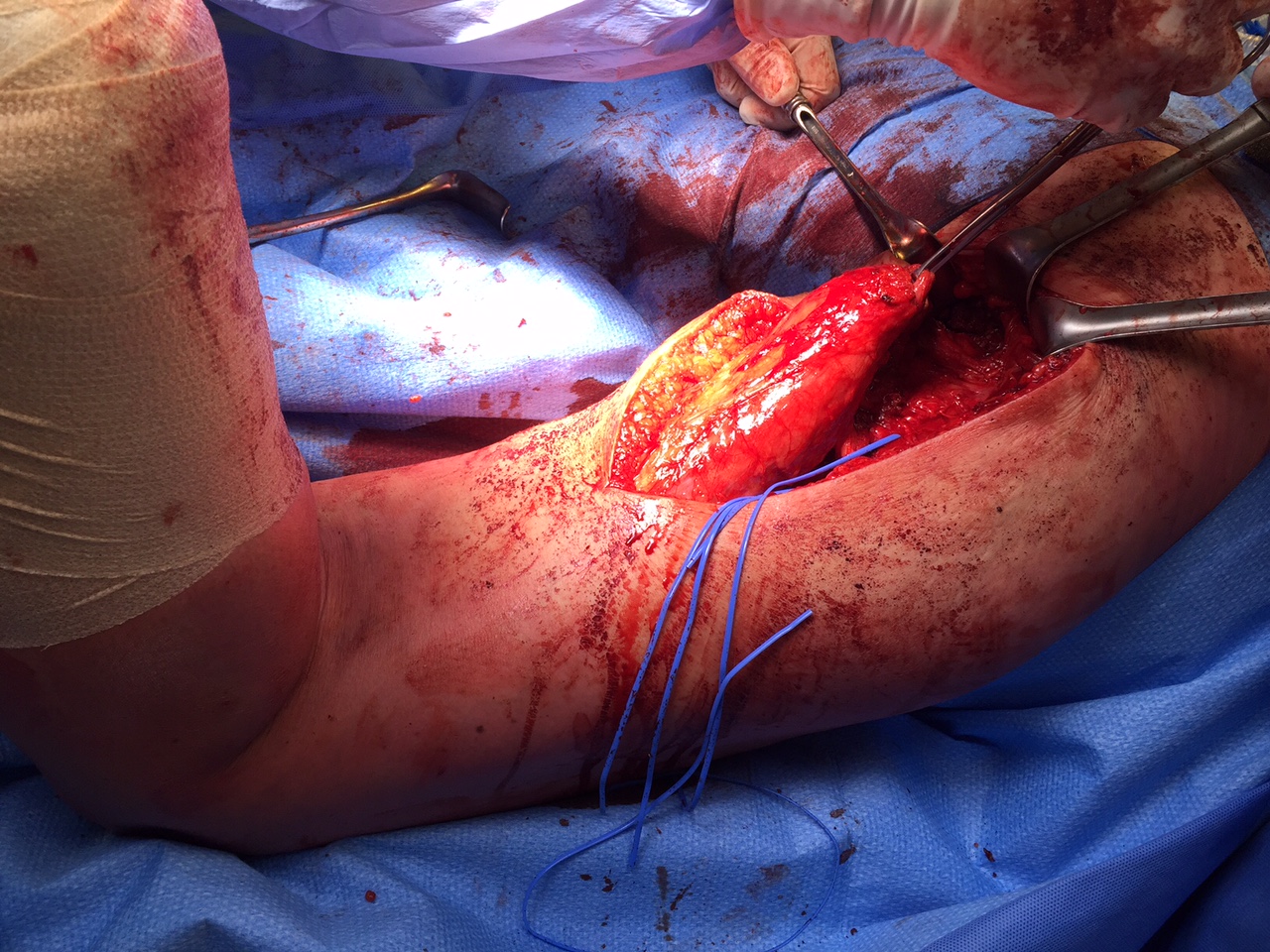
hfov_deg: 61.7
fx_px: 1064
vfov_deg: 48.2
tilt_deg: -38.8
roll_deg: -14.5
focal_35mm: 29
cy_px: 476
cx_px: 635
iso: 32
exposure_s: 1/120
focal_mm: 4.15
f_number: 2.2
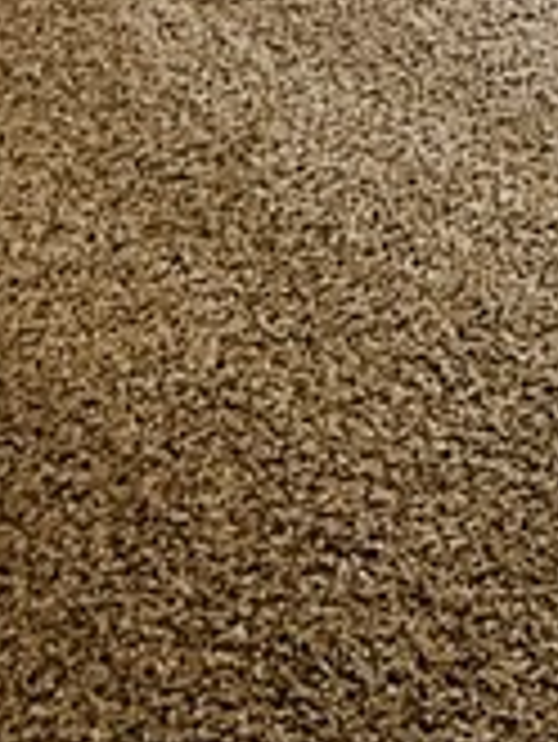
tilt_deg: -12.7
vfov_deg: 18.5
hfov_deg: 14.2
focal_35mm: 87
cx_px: 1120
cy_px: -517
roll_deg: -2.5
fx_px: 1867
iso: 320
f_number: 2.2
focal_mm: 2.22
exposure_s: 1/120
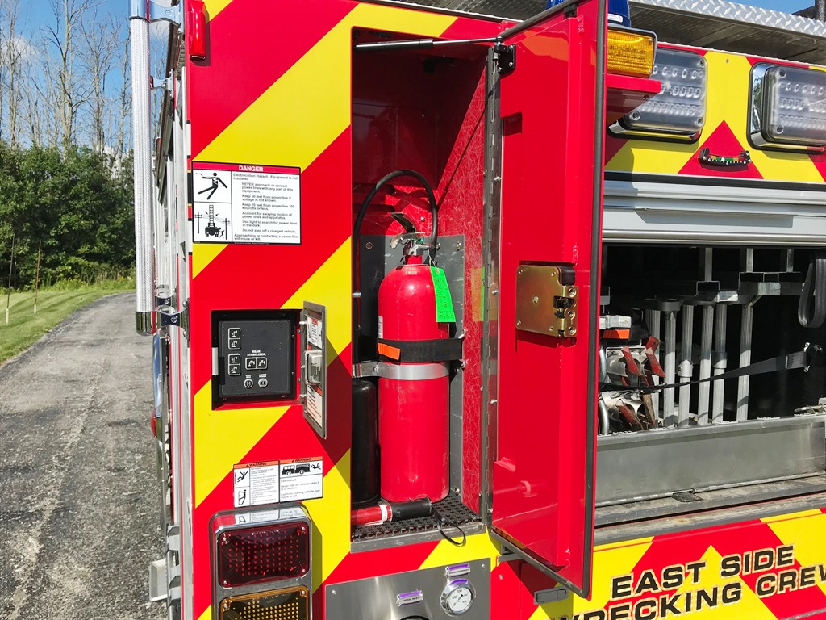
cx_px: 413
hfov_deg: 63.4
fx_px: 668
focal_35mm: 28
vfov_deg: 49.7
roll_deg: -1.4
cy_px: 310
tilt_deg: -2.7
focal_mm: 3.99
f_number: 1.8
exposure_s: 1/2660
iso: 20
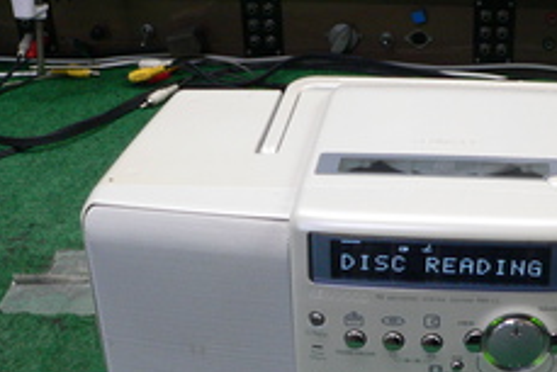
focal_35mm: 62
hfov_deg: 31.7
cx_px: 421
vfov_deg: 21.9
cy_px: 208
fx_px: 960
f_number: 2.8
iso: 200
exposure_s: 1/30
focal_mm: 6
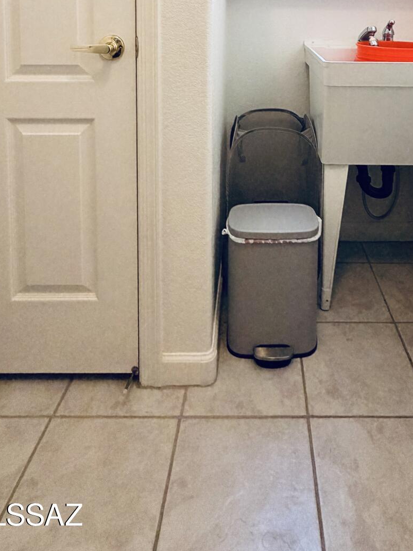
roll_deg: -0.6
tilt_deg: -3.6
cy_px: 32
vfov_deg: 54.7
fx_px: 429
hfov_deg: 50.7
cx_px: 264
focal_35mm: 27
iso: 250
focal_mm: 2.22
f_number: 2.2
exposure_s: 1/120
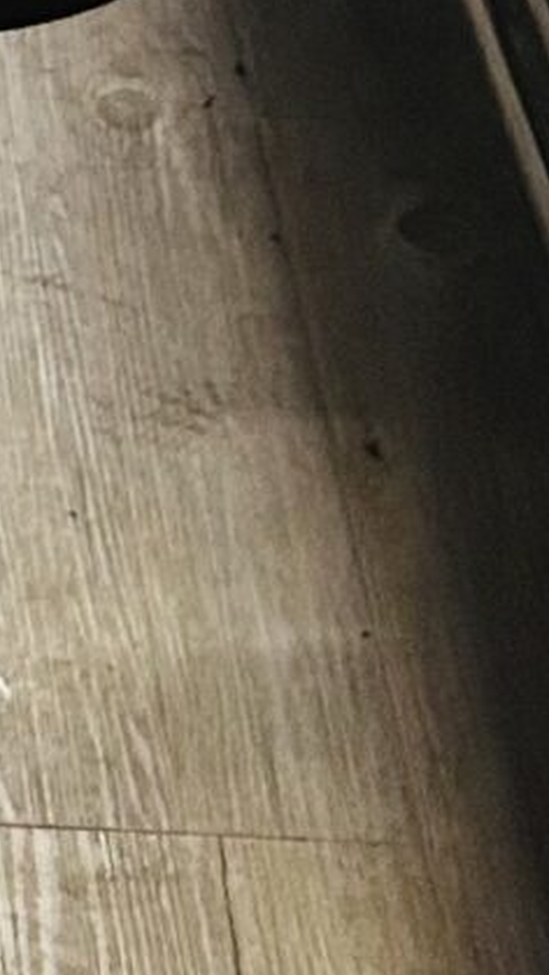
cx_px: -603
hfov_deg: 6.8
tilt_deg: -7.1
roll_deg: +0.5
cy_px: -1910
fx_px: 4473
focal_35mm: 173
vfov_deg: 9.7
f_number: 1.5
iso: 320
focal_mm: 5.7
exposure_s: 1/50
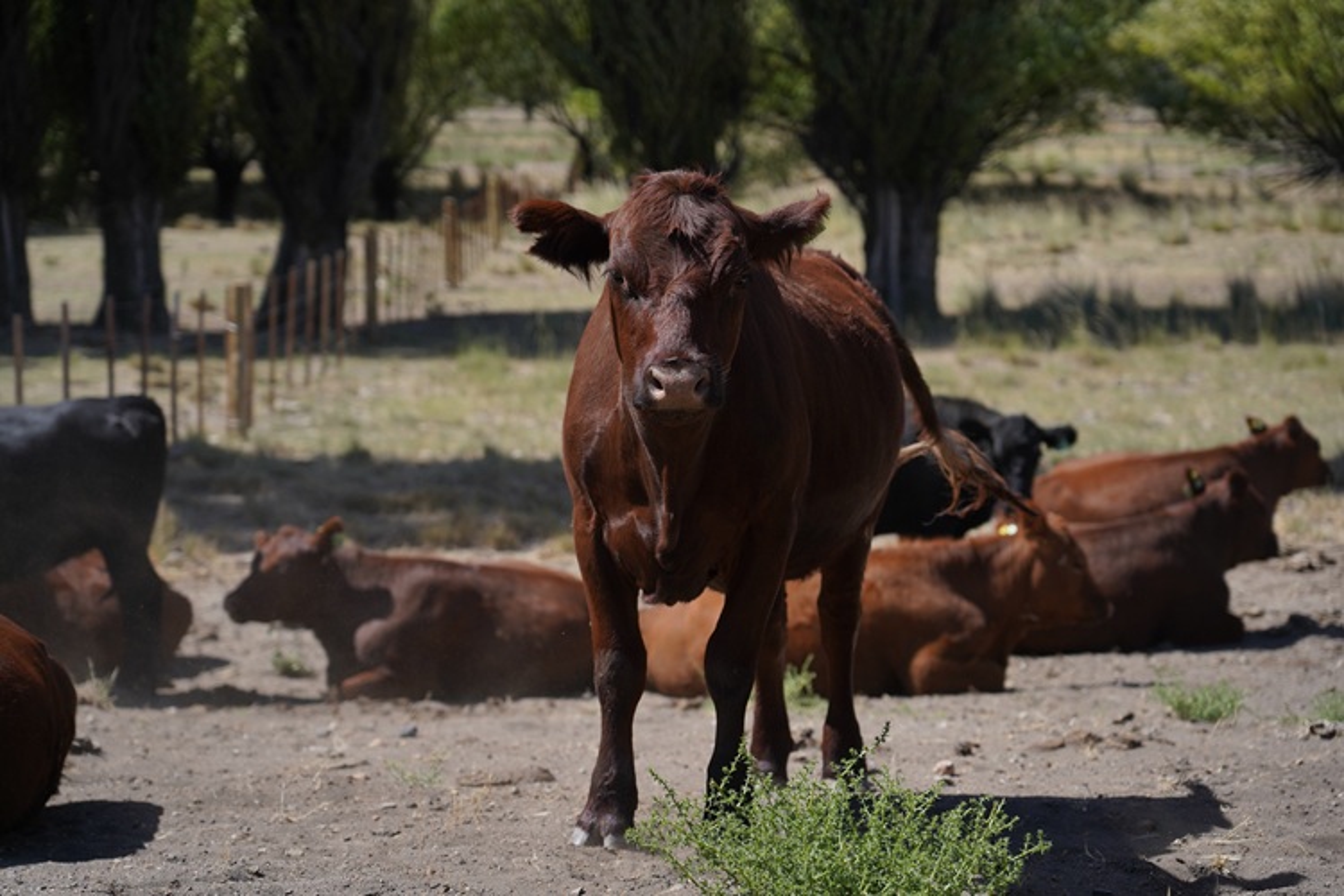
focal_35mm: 77
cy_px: 448
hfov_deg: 26.3
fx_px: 2874
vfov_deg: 17.7
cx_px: 672
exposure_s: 1/3200
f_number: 4
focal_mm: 77
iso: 250
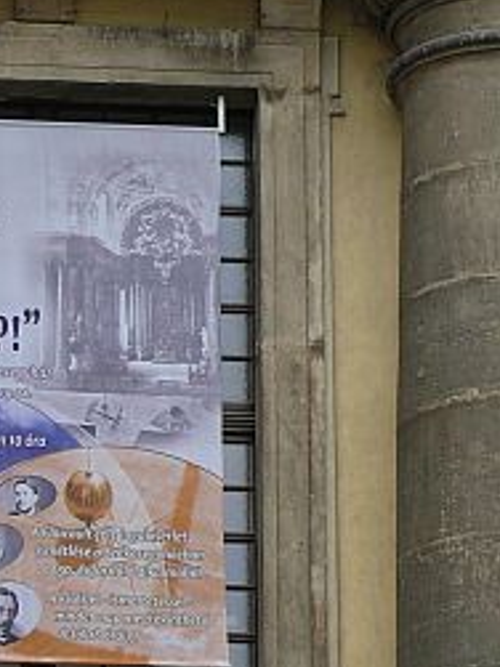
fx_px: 4568
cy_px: 518
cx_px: 59
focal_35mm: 237
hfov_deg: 6.3
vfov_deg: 8.3
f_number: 3.2
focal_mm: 15.7
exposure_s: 1/125
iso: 100
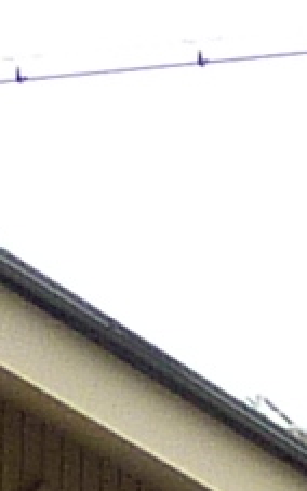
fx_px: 4468
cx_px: 1271
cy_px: 1523
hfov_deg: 3.7
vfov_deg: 5.8
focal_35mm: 334
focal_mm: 4.1
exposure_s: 1/160
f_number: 4
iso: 80
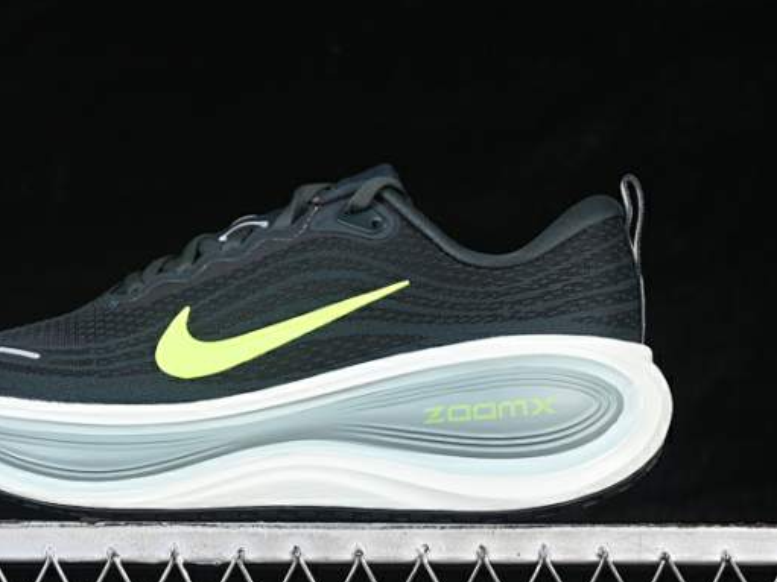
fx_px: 2311
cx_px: 284
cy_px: 292
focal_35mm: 103
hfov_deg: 19.0
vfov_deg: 14.4
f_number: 6.3
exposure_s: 1/60
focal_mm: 50
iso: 160
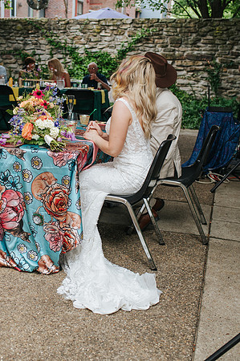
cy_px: 180
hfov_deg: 25.2
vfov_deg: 37.8
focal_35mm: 53
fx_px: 527
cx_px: 47
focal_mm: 35
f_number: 3.2
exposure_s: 1/200
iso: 1000
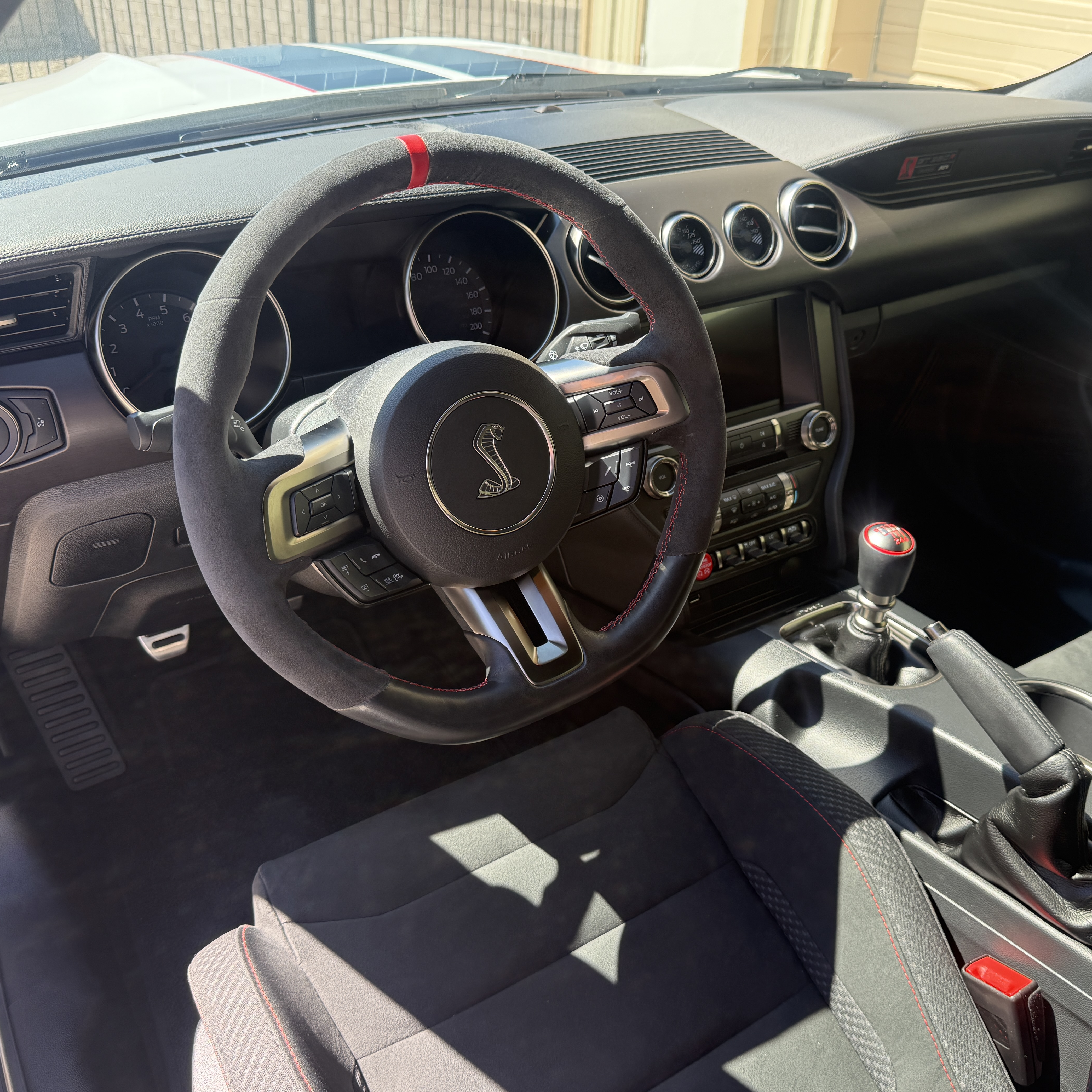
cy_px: 543
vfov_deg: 55.6
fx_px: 1035
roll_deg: -4.1
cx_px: 574
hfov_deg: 55.6
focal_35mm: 29
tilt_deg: -31.4
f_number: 1.78
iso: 100
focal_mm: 6.76
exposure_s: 1/363
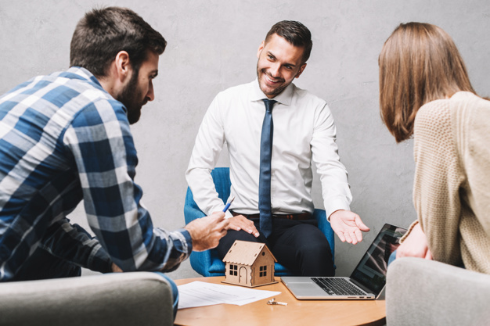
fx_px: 680
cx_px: 245
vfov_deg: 27.0
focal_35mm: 50
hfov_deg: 39.6
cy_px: 163
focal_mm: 50
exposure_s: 1/125
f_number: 4.5
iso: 250
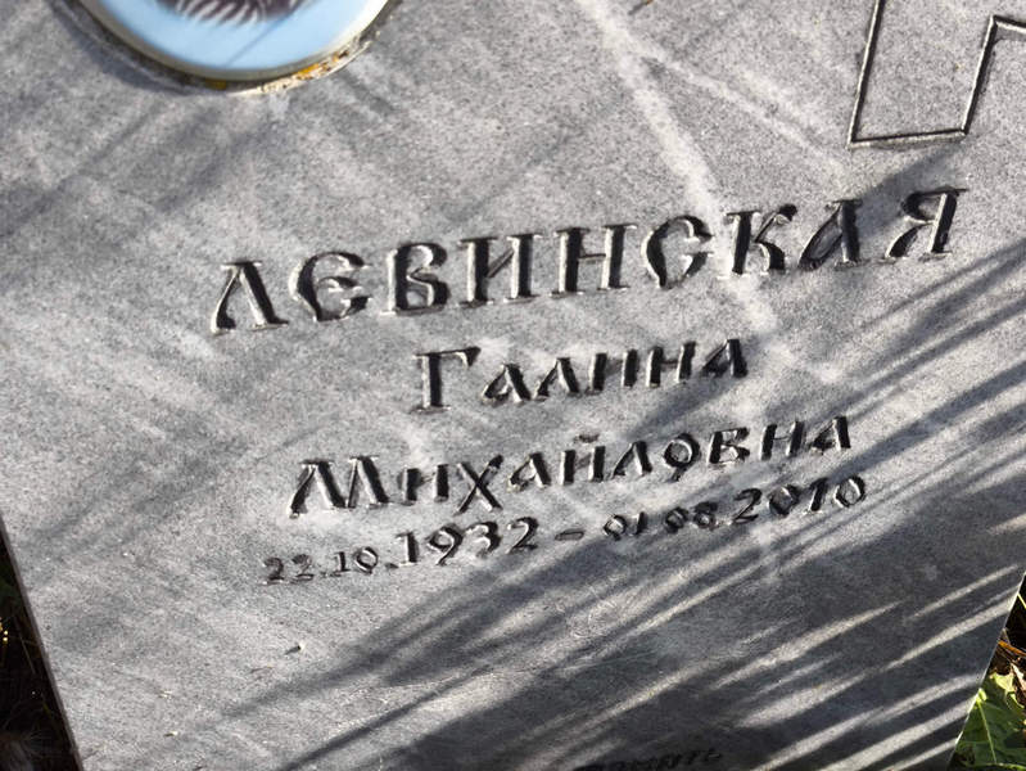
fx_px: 1483
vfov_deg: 29.1
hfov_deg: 38.2
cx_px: 513
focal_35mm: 50
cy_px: 386
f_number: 1.7
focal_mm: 4.71
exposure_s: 1/349
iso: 50
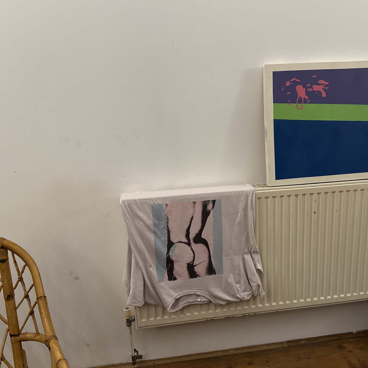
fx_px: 349
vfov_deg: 55.6
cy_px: 186
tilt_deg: -14.3
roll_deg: +2.5
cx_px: 210
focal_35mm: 29
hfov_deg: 55.4
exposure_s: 1/60
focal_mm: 6.76
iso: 800
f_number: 1.78
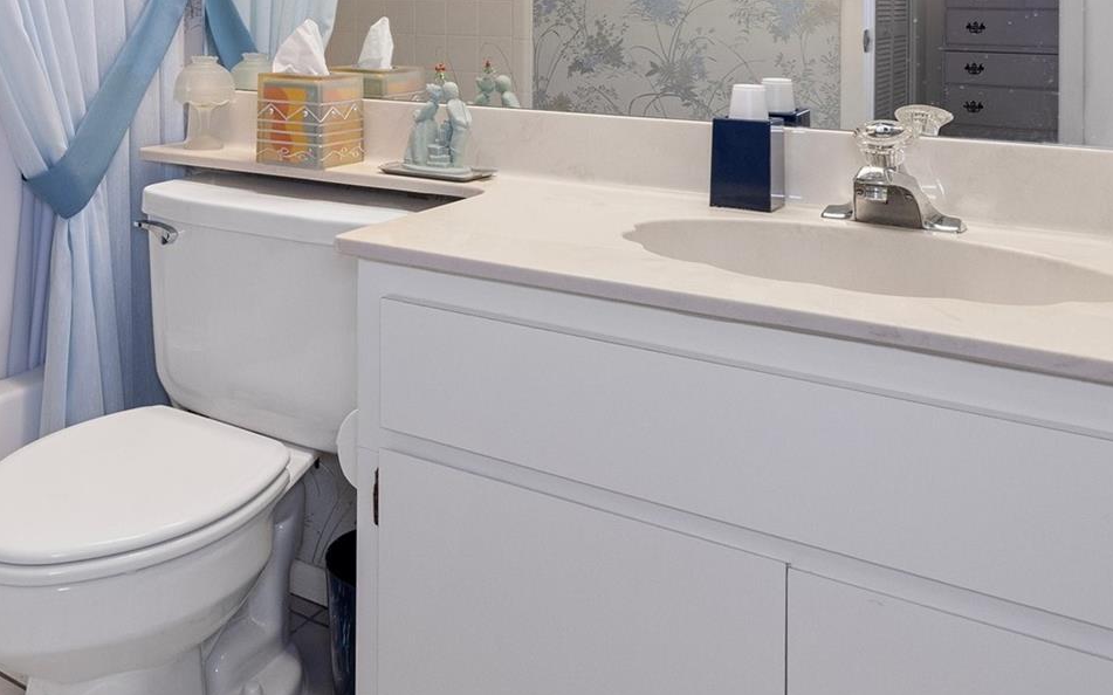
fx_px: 1092
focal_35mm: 36
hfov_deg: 52.0
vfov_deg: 34.2
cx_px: 295
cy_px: 135
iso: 640
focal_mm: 14
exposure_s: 1/2
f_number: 8
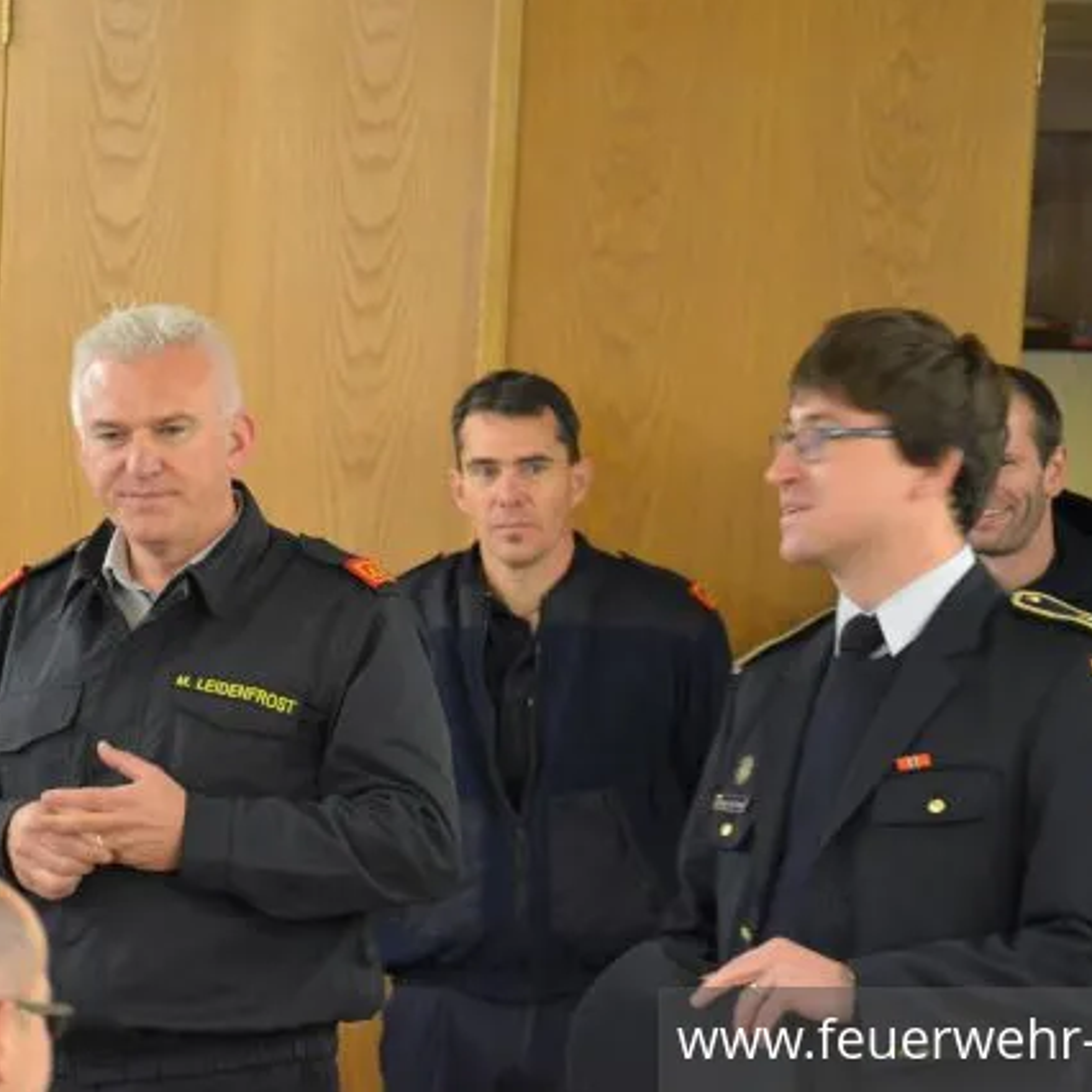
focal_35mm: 204
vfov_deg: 8.6
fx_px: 7268
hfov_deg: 8.6
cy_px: 546
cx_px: 443
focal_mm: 105
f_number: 5.6
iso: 3200
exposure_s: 1/30
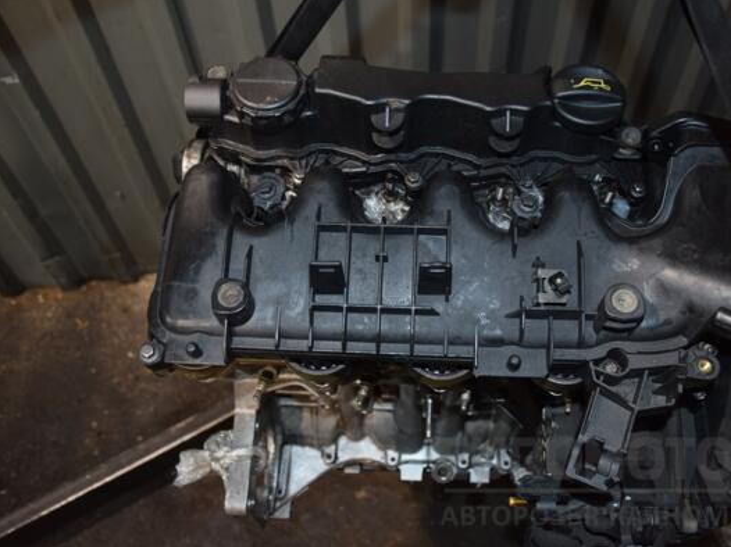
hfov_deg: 53.1
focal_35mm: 35
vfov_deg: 41.2
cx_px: 414
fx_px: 729
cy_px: 274
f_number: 5
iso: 800
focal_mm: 21
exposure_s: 1/60
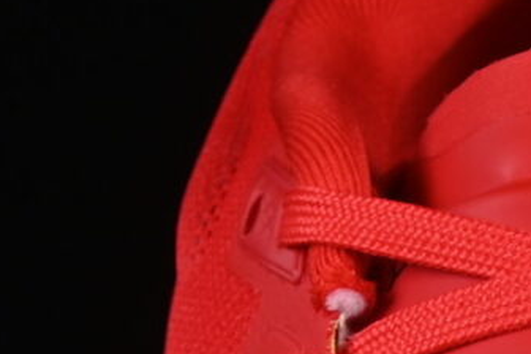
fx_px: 8422
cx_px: 970
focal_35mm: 571
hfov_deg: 3.6
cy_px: 947
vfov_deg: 2.4
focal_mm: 50
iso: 160
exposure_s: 1/80
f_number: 8
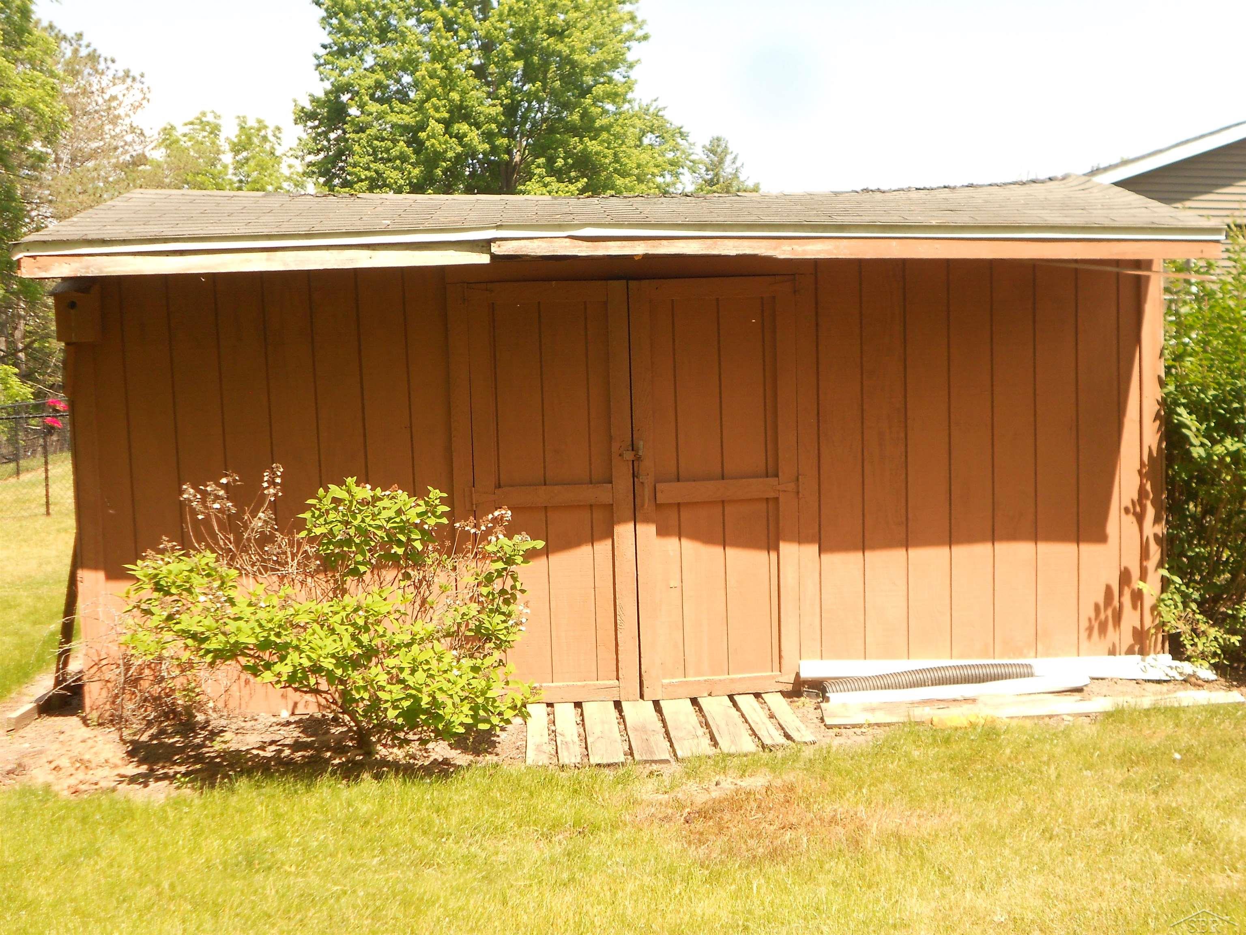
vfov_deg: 38.7
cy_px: 468
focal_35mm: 37
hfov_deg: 50.1
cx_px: 623
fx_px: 1332
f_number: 3.9
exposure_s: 1/250
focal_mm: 6.7
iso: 80
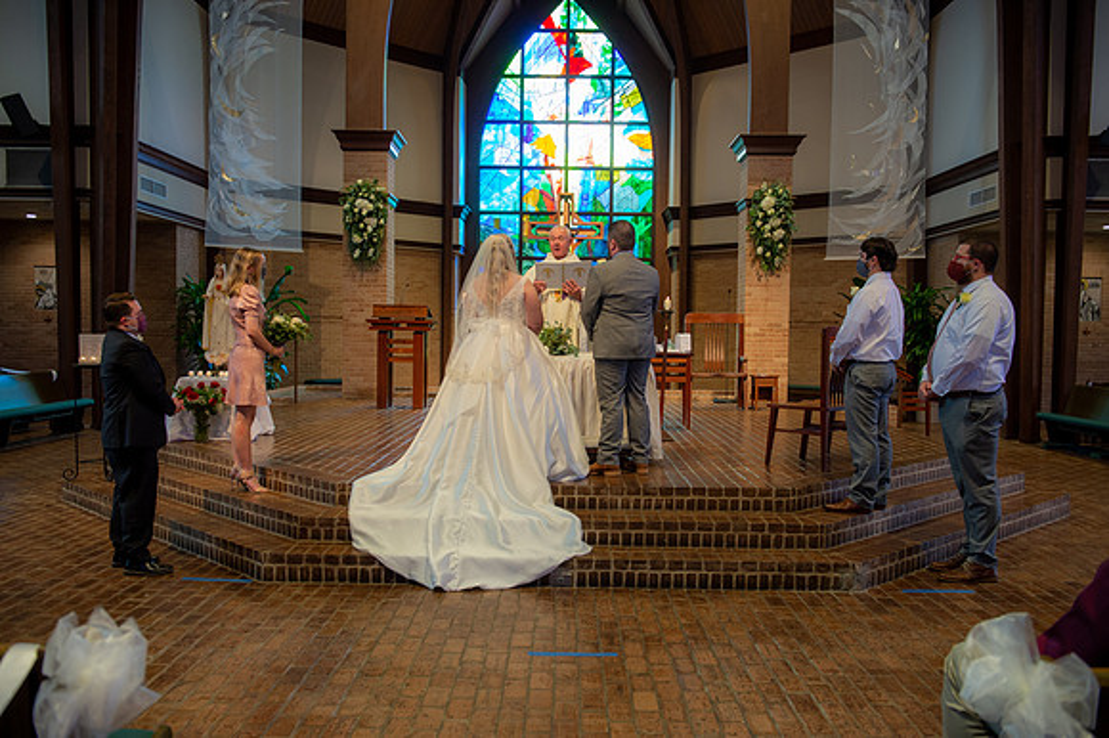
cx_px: 554
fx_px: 985
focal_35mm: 32
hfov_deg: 58.7
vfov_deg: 41.1
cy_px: 369
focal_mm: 32
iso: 1250
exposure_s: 1/80
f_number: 4
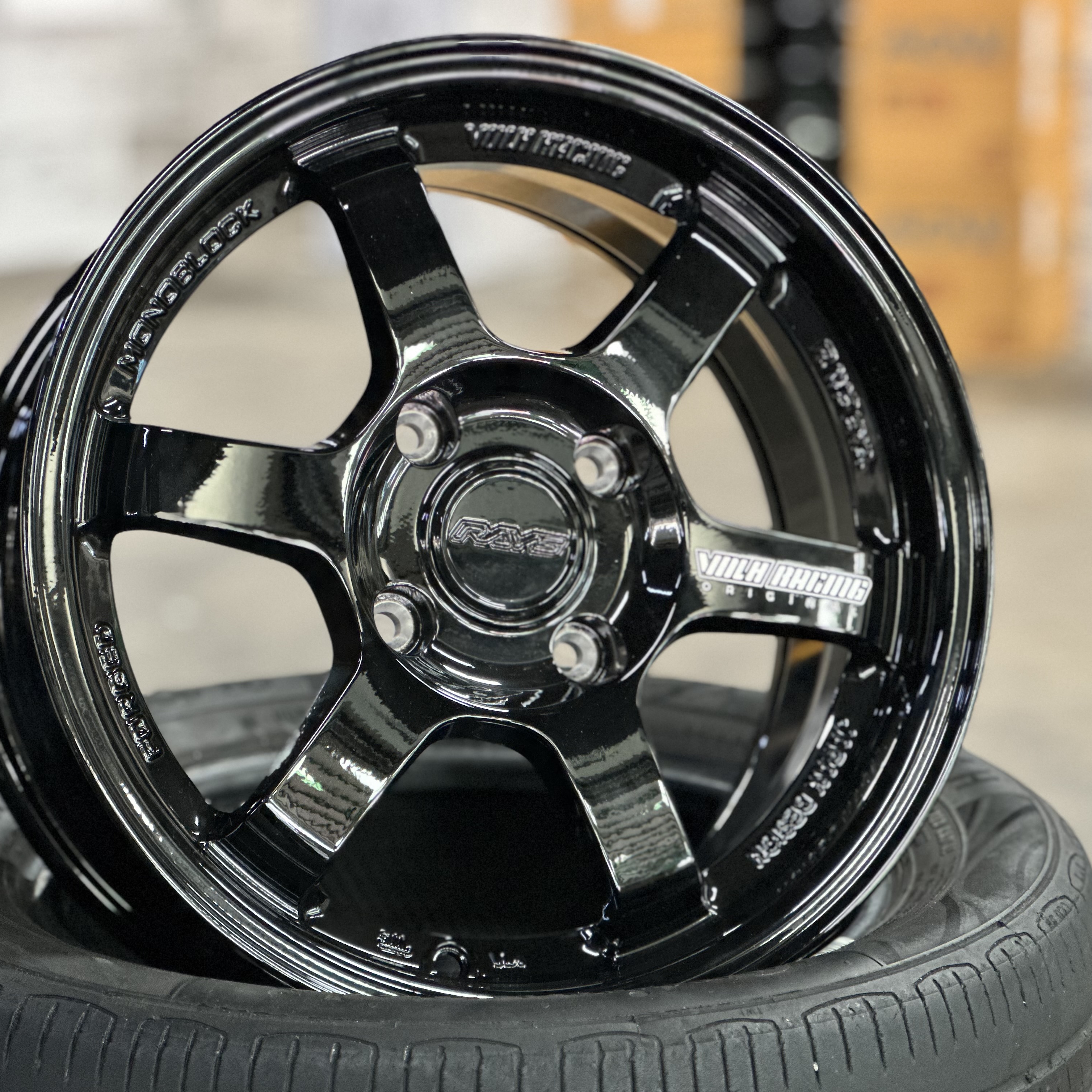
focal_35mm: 91
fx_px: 3248
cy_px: 545
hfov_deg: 19.1
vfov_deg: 19.1
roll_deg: +0.9
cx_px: 484
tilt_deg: -11.7
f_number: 2.8
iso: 400
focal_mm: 9
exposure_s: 1/33
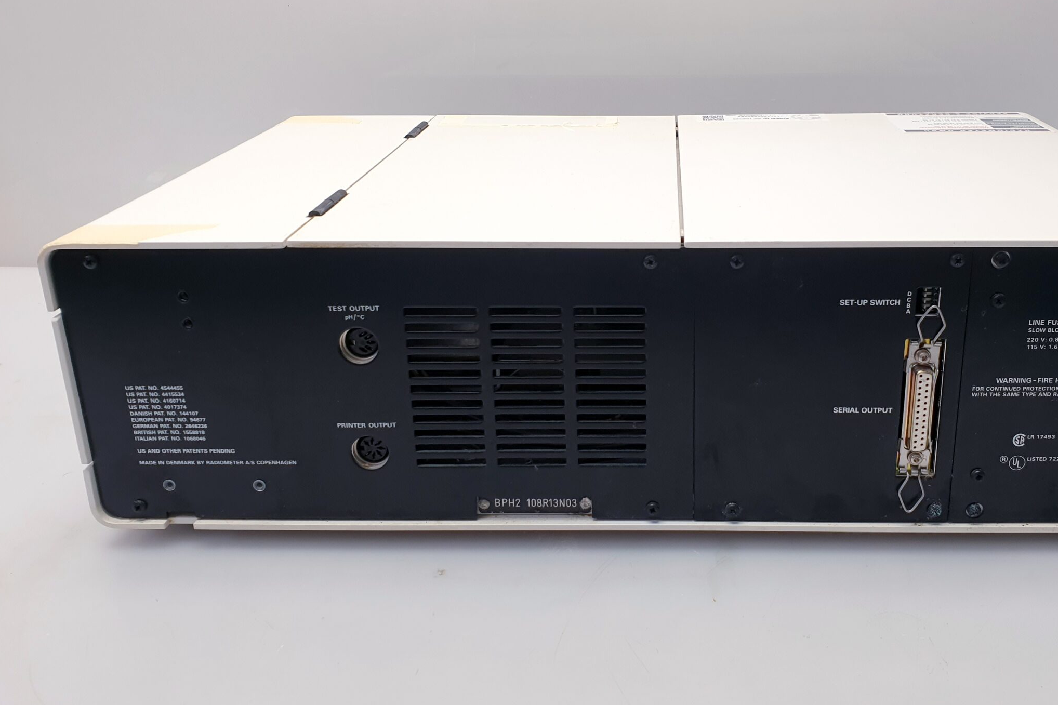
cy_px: 302
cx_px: 662
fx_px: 999
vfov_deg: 38.8
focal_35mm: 34
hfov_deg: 55.2
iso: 50
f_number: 2.4
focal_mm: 4.3
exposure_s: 1/50
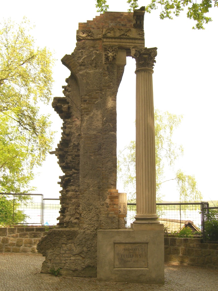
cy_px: 146
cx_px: 109
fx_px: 319
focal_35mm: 38
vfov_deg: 49.0
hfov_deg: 37.7
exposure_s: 1/250
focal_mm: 7.9
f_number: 4
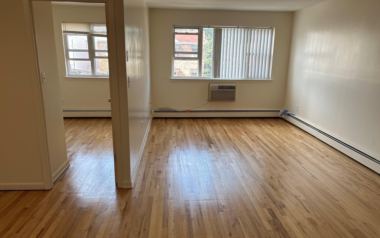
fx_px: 290
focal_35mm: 28
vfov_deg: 44.5
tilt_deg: -15.1
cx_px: 191
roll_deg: -0.7
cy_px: 129
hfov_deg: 66.5
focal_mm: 5.7
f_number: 1.5
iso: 40
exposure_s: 1/126
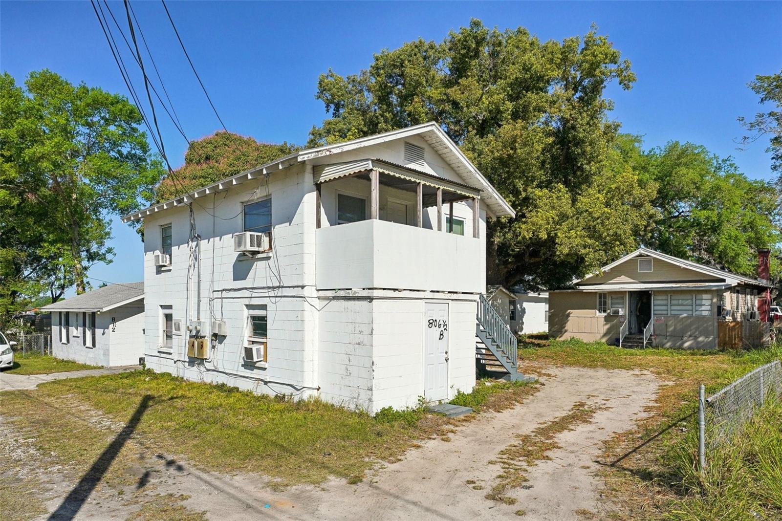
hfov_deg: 78.6
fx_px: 478
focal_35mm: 22
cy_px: 260
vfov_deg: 57.2
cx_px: 391
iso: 800
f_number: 8
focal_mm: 22
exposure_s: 1/6400
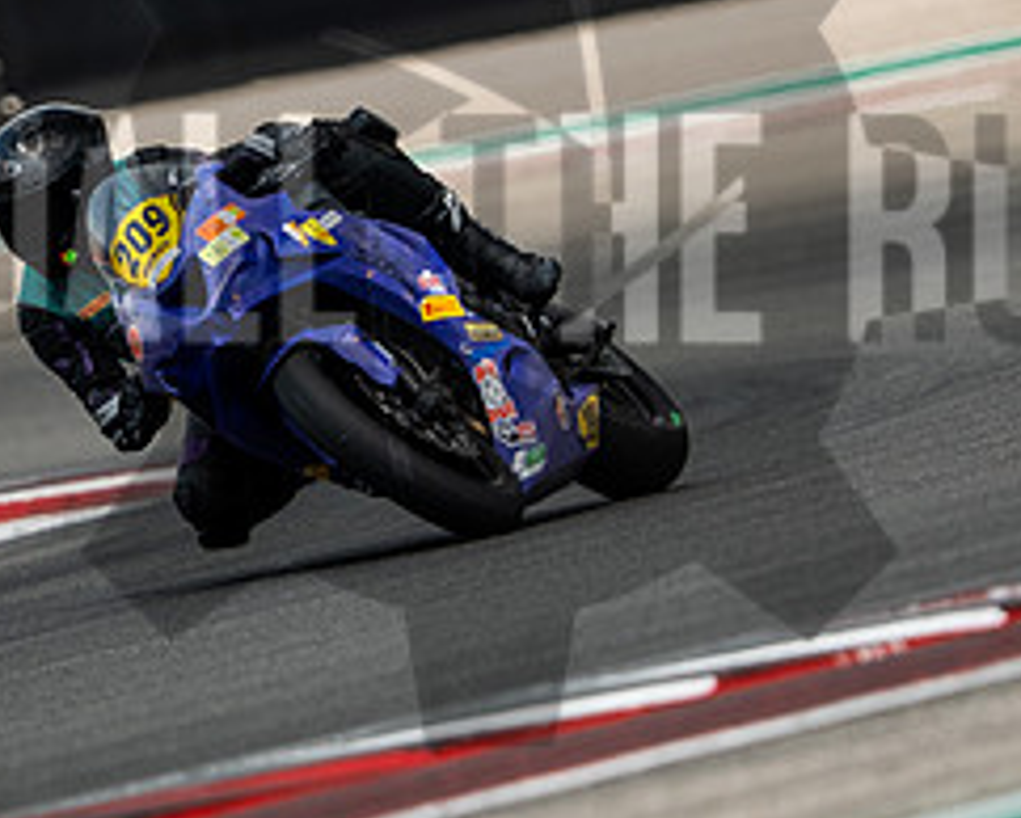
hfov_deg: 2.1
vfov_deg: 1.6
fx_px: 28518
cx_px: 489
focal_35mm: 943
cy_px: 234
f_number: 2.8
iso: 400
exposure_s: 1/2500
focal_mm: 280
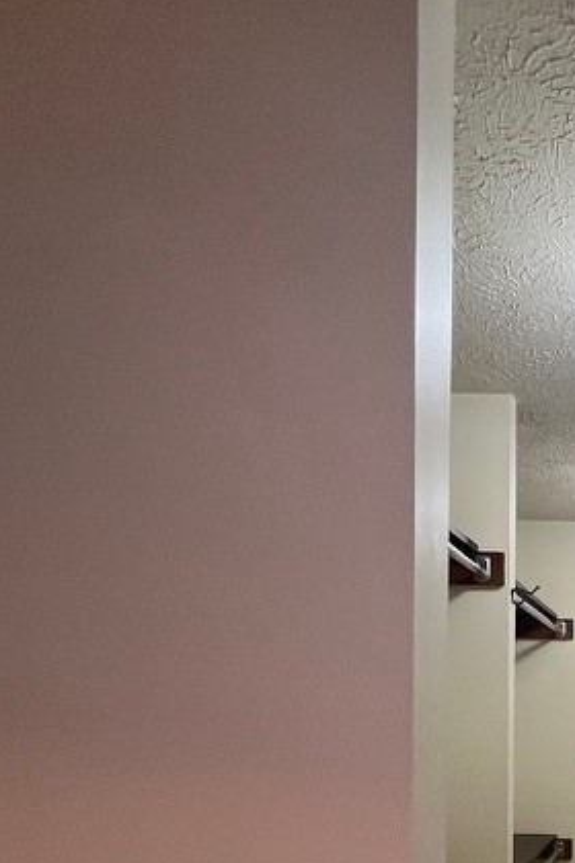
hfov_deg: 32.5
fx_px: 791
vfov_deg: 51.9
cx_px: 700
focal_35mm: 33
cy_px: 742
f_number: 1.8
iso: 160
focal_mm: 1.57
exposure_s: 1/120
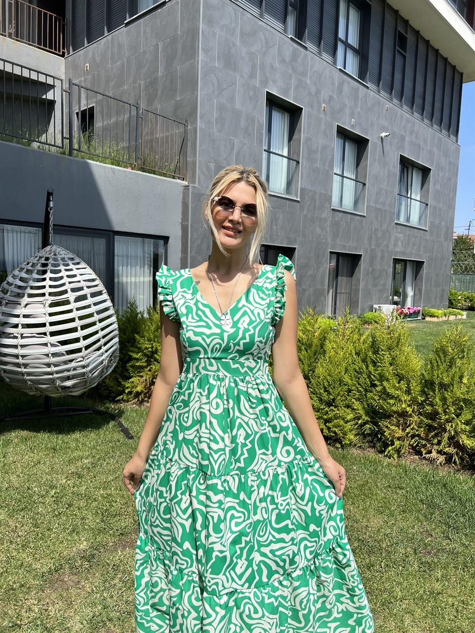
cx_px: 238
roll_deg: -1.9
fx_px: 476
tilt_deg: -8.6
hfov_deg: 53.1
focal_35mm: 26
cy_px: 316
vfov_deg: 67.3
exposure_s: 1/4274
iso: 50
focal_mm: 5.7
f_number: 1.5
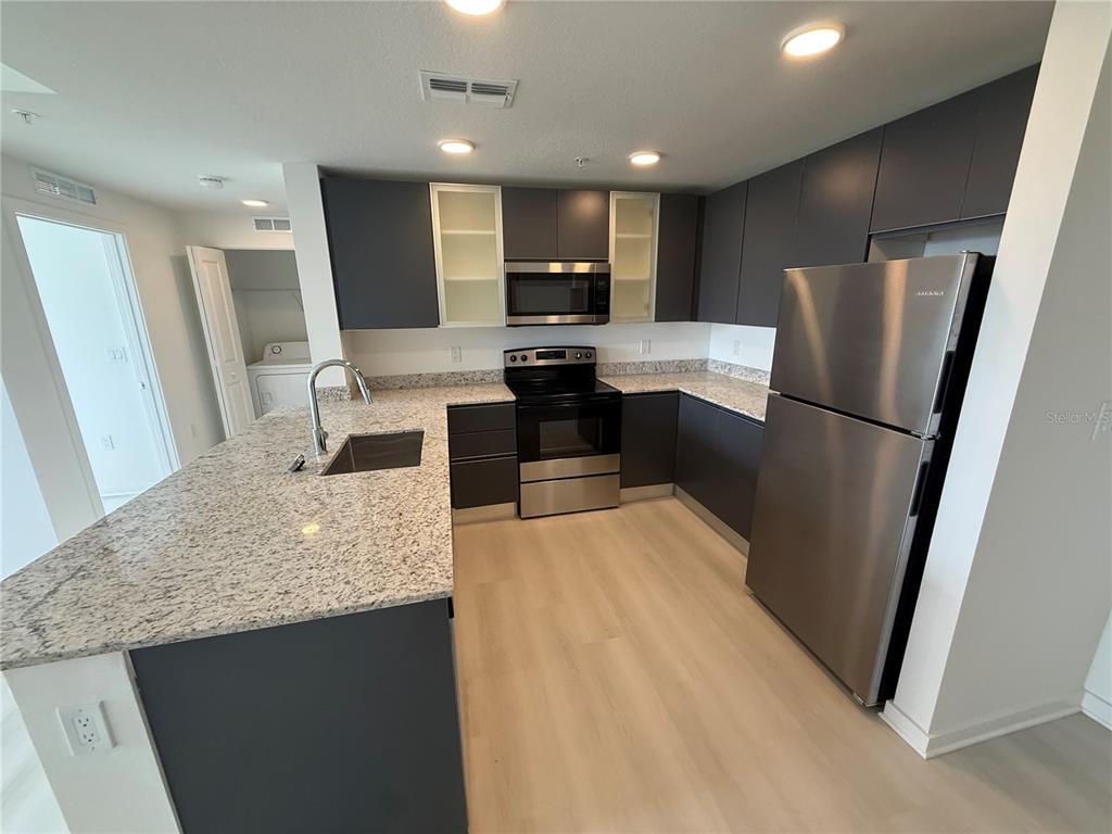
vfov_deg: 85.7
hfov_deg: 102.1
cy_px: 417
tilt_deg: -14.5
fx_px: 450
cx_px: 556
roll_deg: +0.8
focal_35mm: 14
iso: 250
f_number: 2.2
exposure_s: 1/120
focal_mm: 2.22
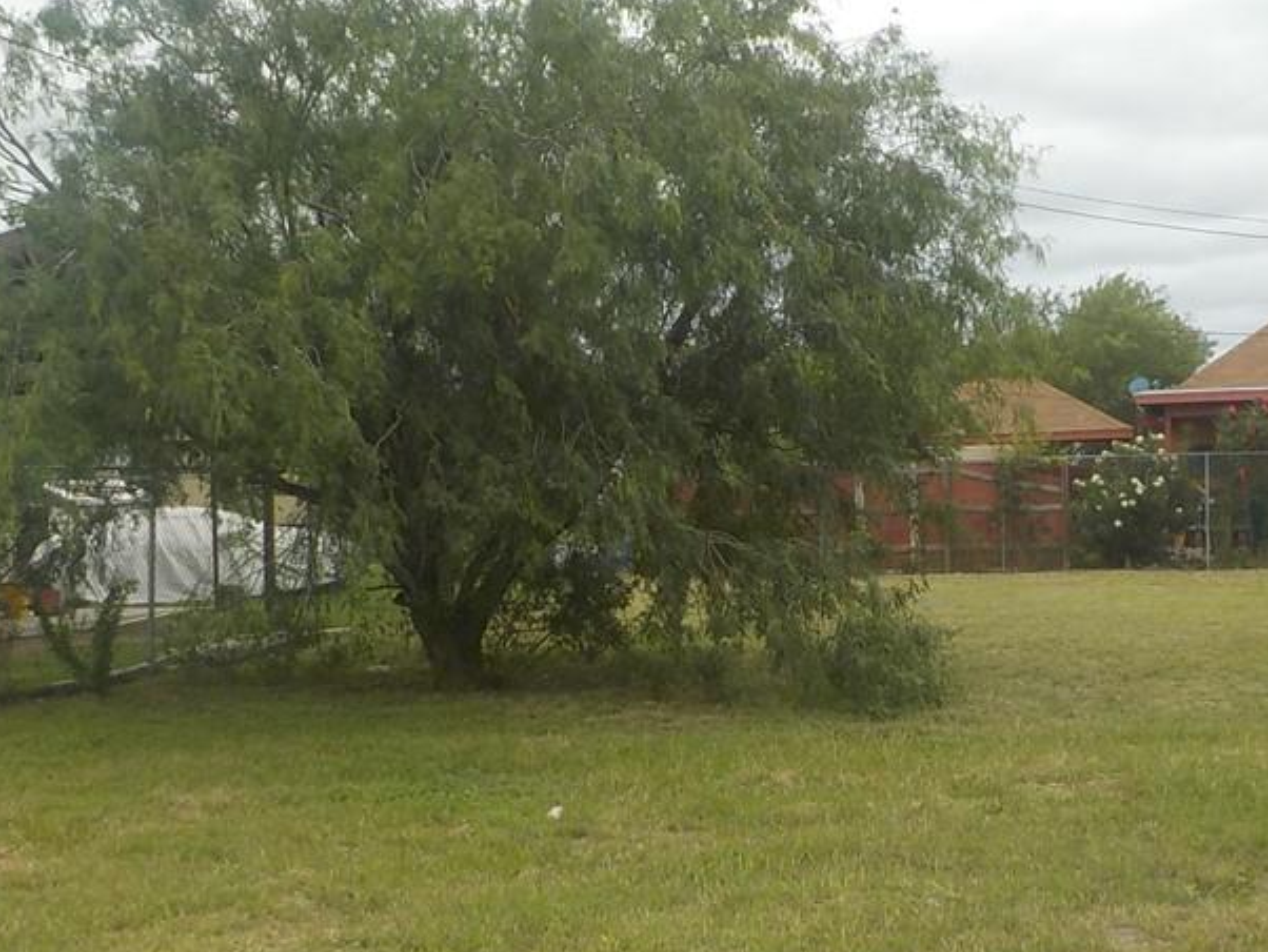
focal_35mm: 51
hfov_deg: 37.1
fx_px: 1869
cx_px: 851
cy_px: 465
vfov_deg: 28.6
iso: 125
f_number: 3.3
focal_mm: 4.1
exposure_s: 1/800
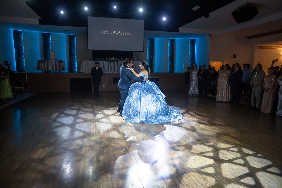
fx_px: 188
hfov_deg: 73.7
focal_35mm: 24
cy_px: 94
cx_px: 141
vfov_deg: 53.1
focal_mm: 16
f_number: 2.8
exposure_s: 1/100
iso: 640
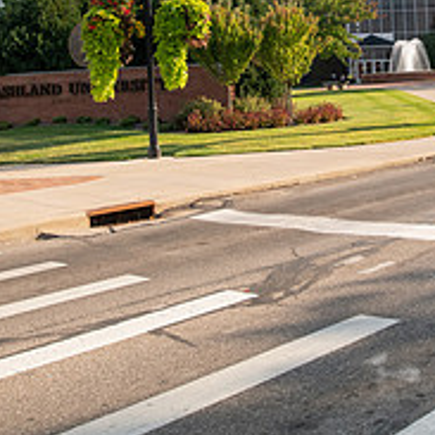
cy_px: 42
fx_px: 768
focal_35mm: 54
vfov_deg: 30.2
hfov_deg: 30.9
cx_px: 342
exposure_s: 1/320
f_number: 5.6
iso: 400
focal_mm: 20
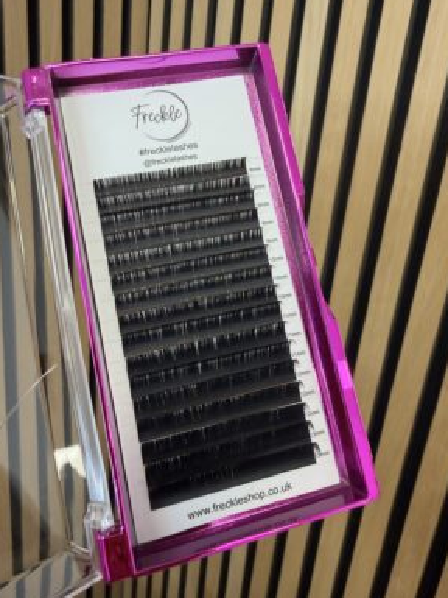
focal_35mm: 25
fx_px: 431
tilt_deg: -16.6
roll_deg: -6.4
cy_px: 294
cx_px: 224
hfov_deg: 54.9
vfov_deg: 69.4
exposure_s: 1/100
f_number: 2.2
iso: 250
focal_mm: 2.22
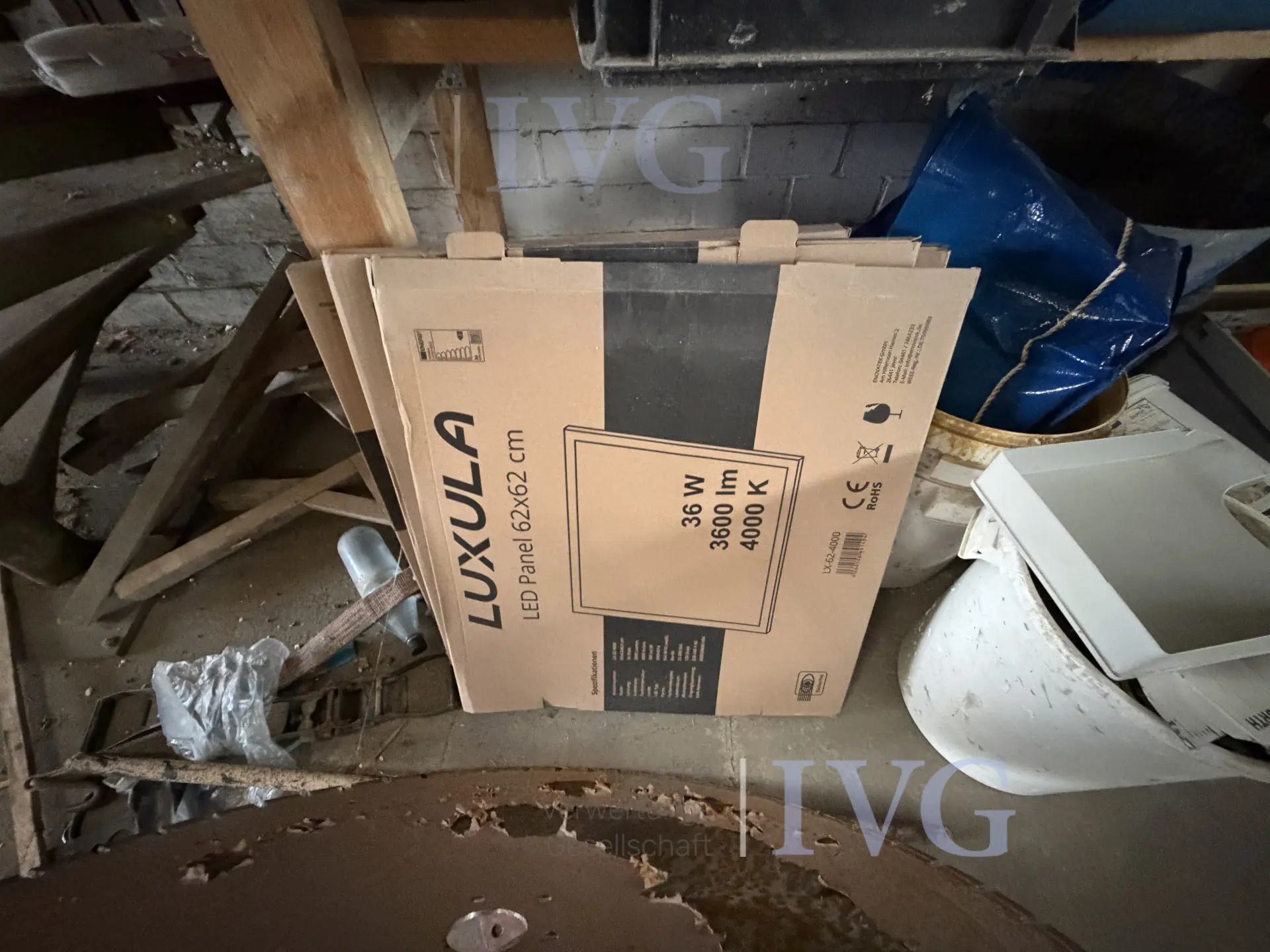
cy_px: 476
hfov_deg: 102.1
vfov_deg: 85.7
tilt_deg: -51.7
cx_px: 635
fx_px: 514
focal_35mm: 14
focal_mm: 2.22
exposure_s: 1/33
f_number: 2.2
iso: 1250
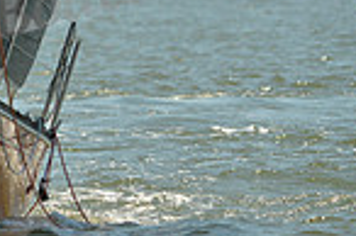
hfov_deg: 2.6
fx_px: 7853
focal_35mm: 795
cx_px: -285
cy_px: -74
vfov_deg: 1.7
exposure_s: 1/1600
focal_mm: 200
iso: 200
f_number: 5
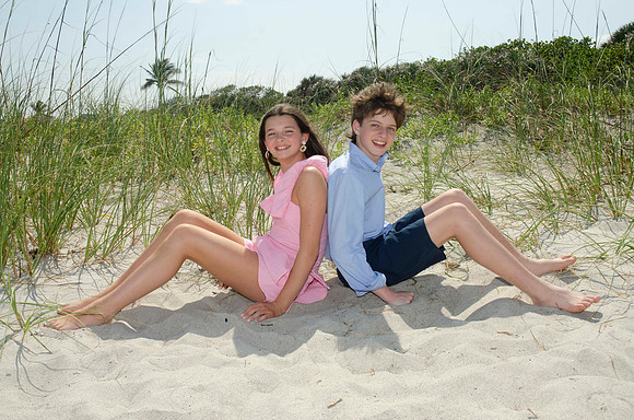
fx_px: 659
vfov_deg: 35.3
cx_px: 317
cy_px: 210
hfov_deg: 51.4
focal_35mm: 38
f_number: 9
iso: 100
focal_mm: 25
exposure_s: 1/250
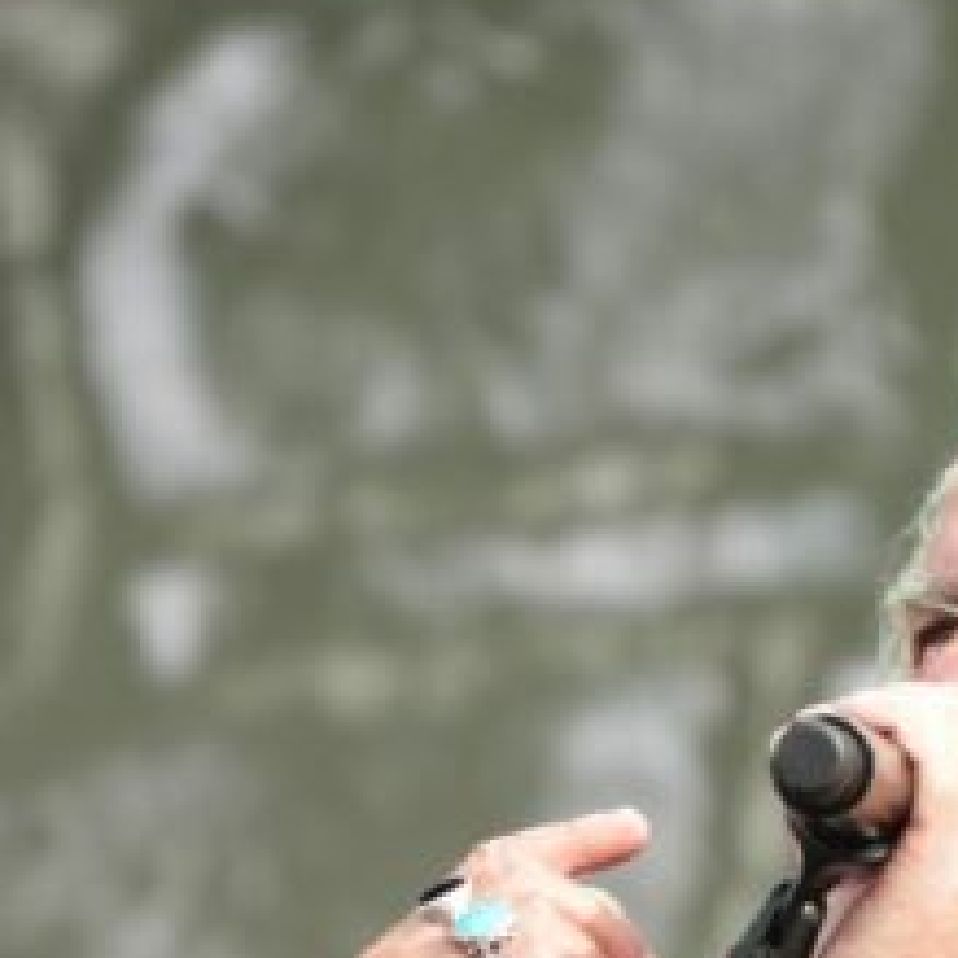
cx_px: 665
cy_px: 1059
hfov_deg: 2.2
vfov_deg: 2.2
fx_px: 25001
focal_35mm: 798
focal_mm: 179
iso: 400
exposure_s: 1/320
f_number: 6.3
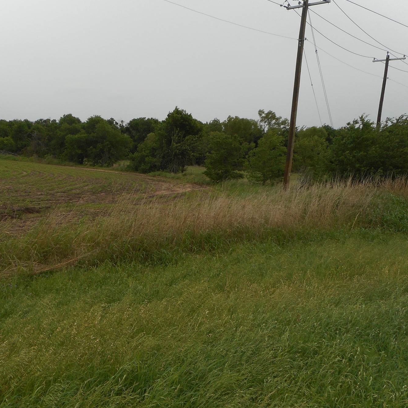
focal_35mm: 34
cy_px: 205
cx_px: 139
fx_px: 453
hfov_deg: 47.7
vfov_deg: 48.5
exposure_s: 1/320
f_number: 3.7
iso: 80
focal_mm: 4.5
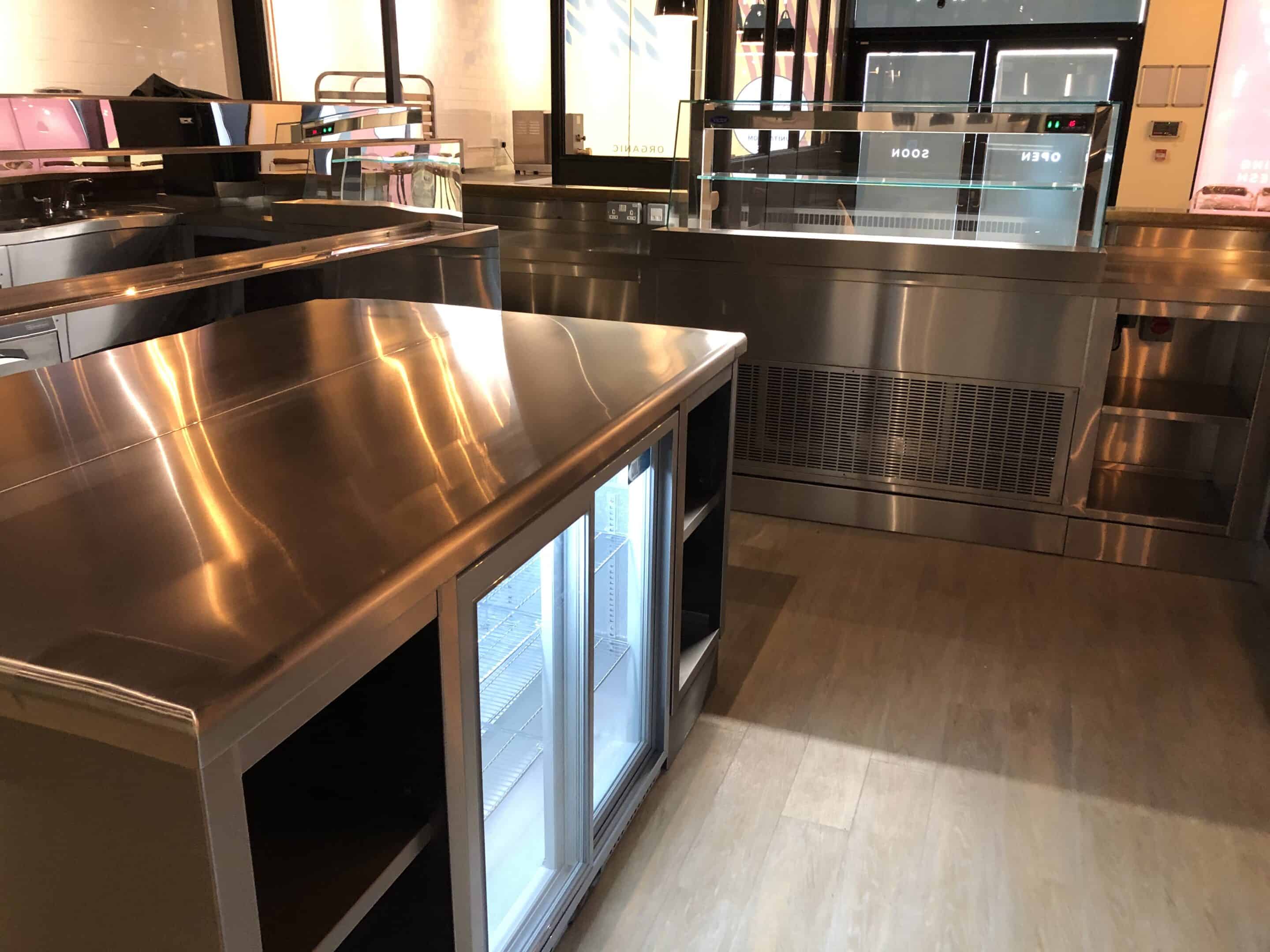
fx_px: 1027
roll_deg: -0.5
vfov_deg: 49.7
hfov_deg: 63.4
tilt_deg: -19.0
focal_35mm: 28
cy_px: 476
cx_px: 635
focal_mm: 3.99
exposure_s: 1/14
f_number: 1.8
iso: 100
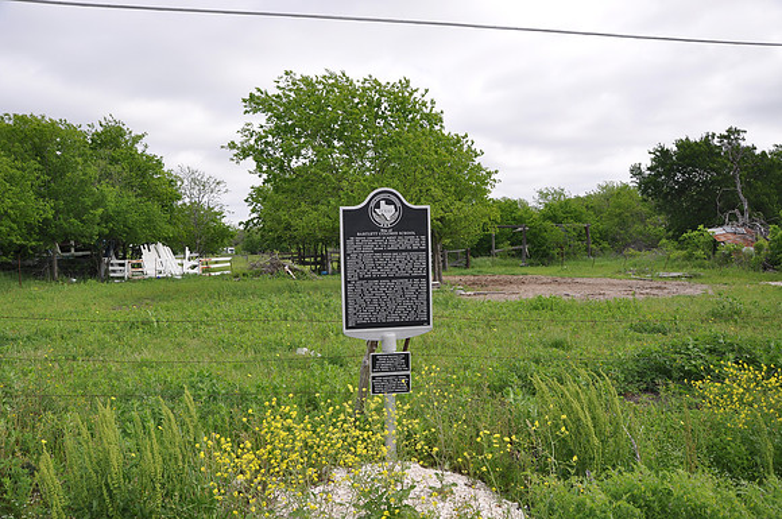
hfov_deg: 59.6
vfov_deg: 41.6
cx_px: 391
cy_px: 260
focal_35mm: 32
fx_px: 683
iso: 200
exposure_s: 1/200
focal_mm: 21
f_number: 5.6
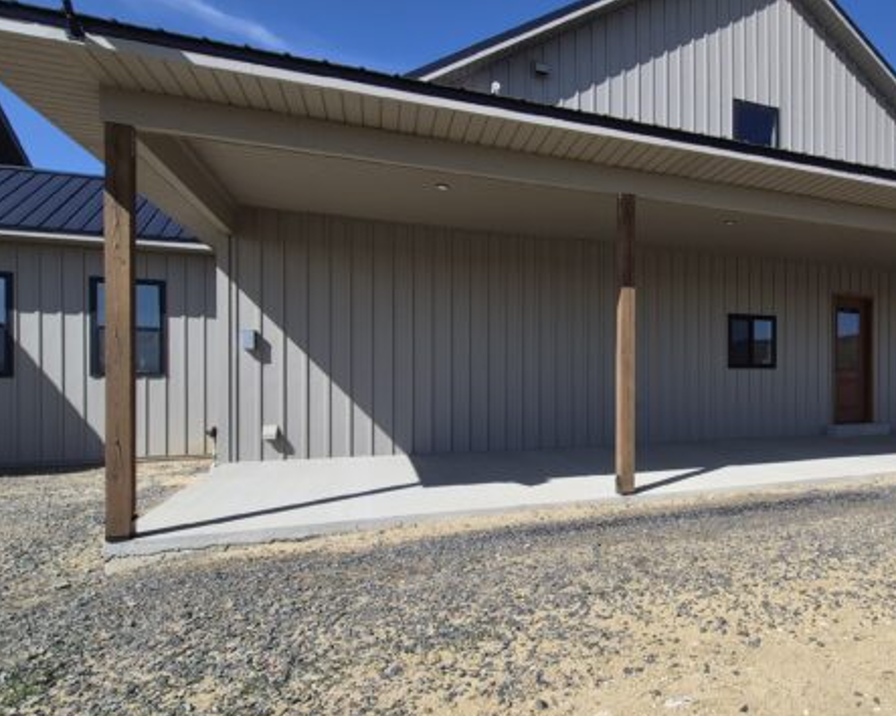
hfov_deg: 70.3
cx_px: 665
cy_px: 354
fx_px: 583
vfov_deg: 63.1
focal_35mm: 22
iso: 40
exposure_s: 1/2028
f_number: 2.2
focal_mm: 1.74
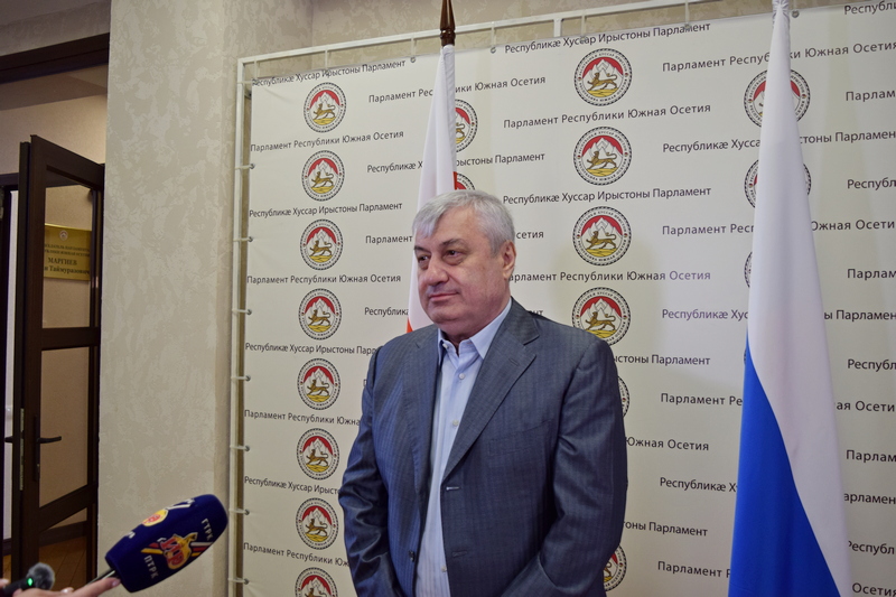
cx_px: 448
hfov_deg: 55.1
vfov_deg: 38.3
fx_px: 858
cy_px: 298
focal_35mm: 34
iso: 400
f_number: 4
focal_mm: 23
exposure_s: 1/60
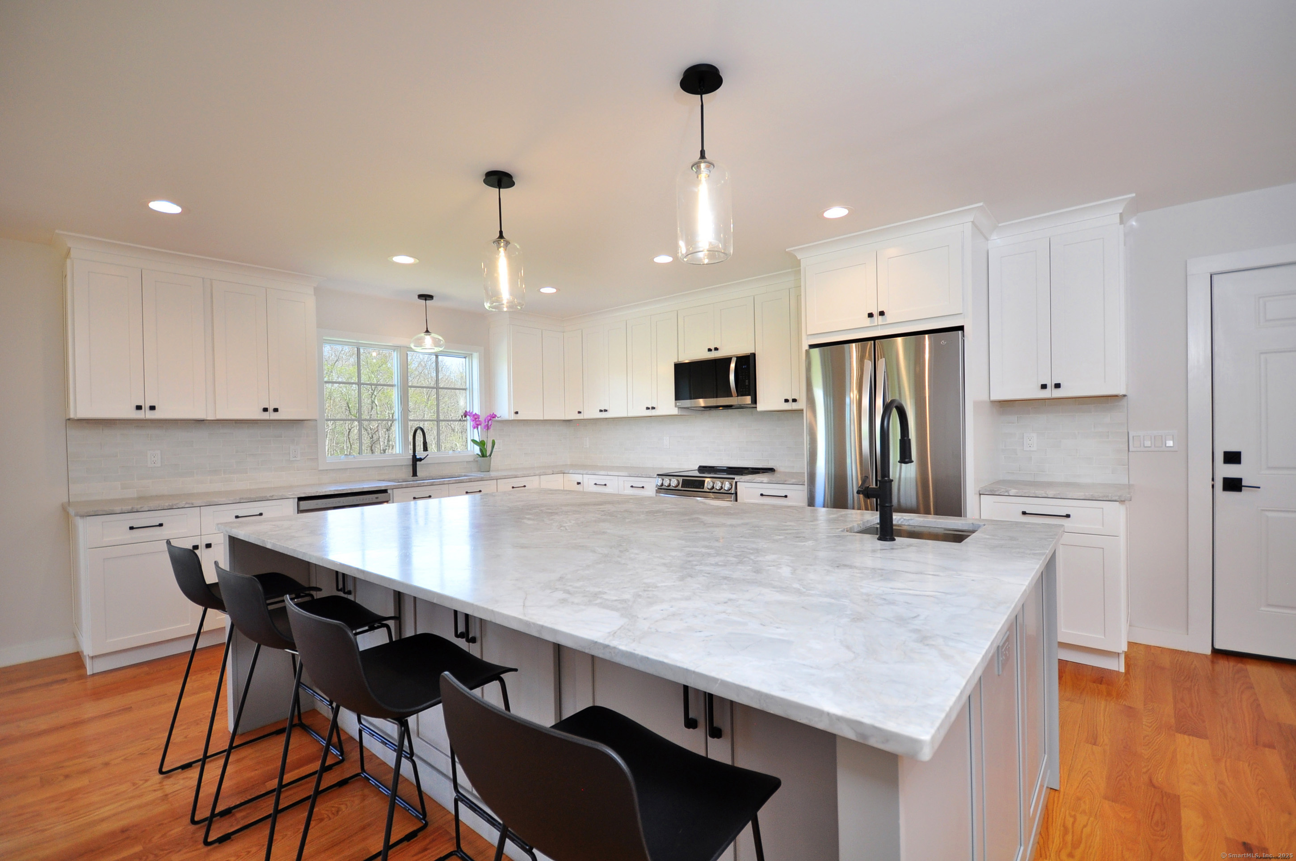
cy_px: 430
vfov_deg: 77.2
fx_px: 539
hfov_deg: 100.5
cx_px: 648
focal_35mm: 15
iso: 320
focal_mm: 10
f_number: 4
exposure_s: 1/125
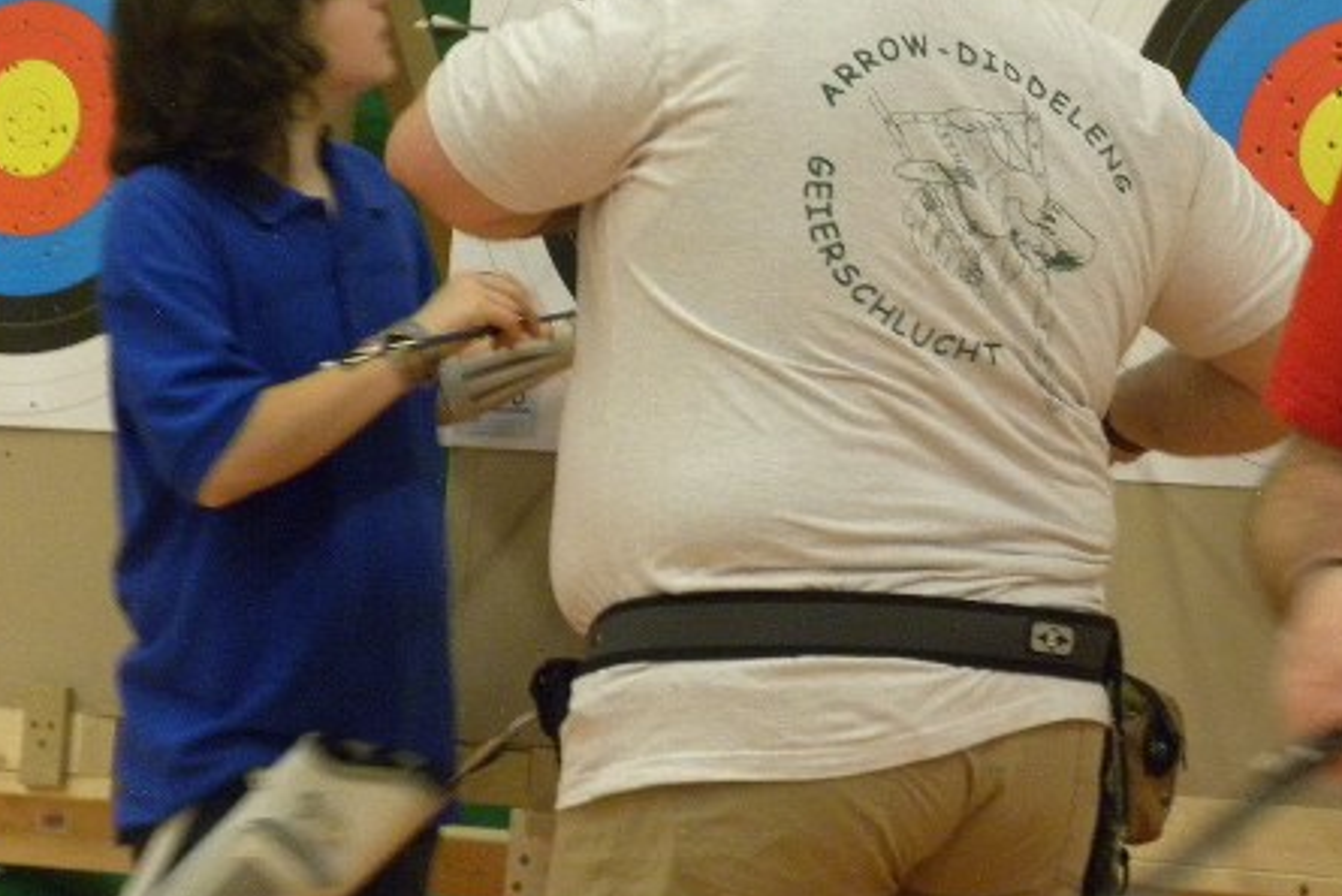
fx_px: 5854
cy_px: 302
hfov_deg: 13.1
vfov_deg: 8.7
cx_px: 826
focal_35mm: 157
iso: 400
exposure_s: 1/28.6
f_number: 4
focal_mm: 18.8
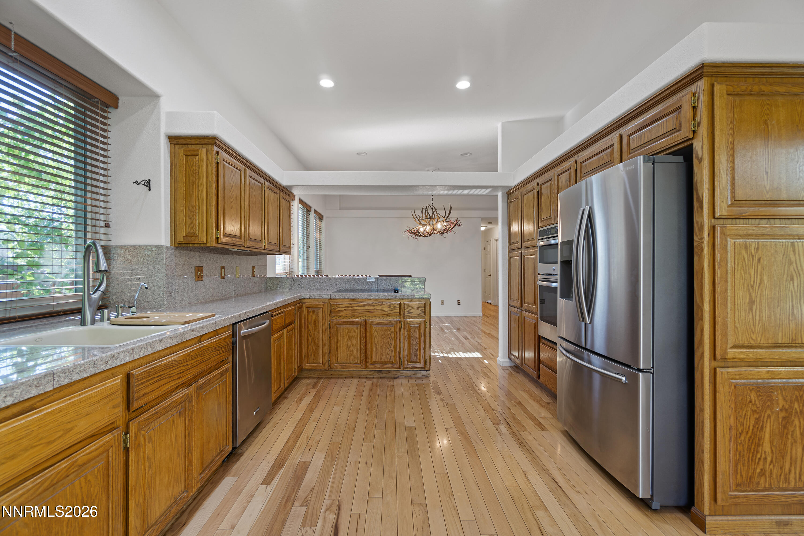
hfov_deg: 100.4
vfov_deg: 77.3
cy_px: 268
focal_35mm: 15
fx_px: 335
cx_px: 402
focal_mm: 10
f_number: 5.6
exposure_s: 1/1.25
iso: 100
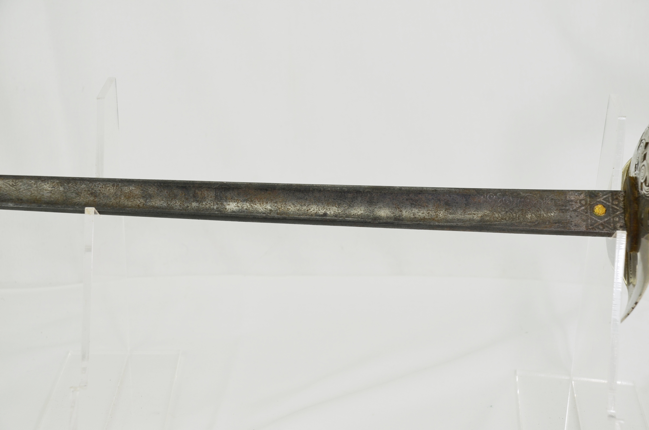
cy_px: 215
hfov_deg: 30.6
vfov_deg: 20.5
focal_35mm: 66
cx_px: 324
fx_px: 1187
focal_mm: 44
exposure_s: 1/160
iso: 200
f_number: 6.3
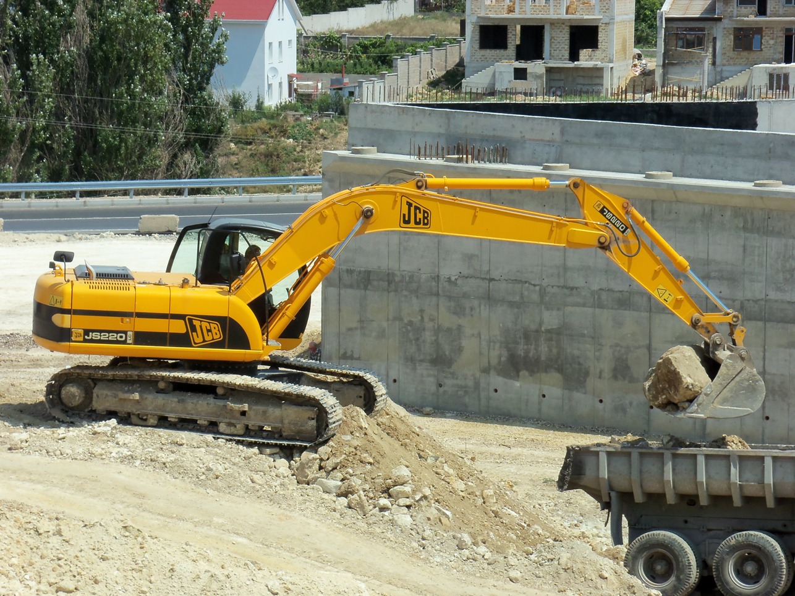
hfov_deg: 14.9
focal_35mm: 132
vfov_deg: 11.2
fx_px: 3032
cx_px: 398
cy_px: 298
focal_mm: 23.7
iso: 80
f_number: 12.1
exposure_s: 1/100
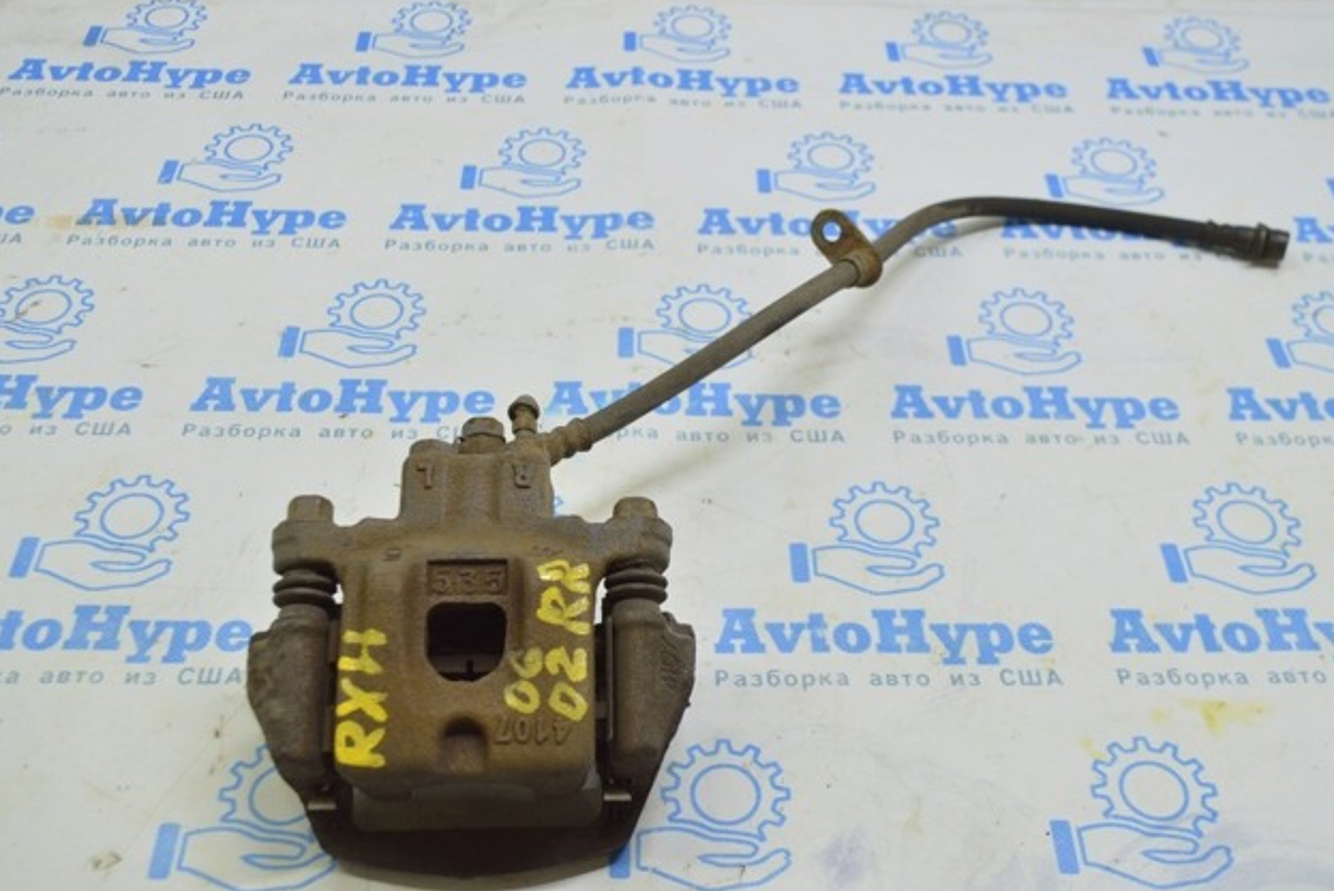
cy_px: 440
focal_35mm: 40
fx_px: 1483
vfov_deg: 33.4
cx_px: 681
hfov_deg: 48.4
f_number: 5.6
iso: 400
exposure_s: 1/25
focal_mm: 26
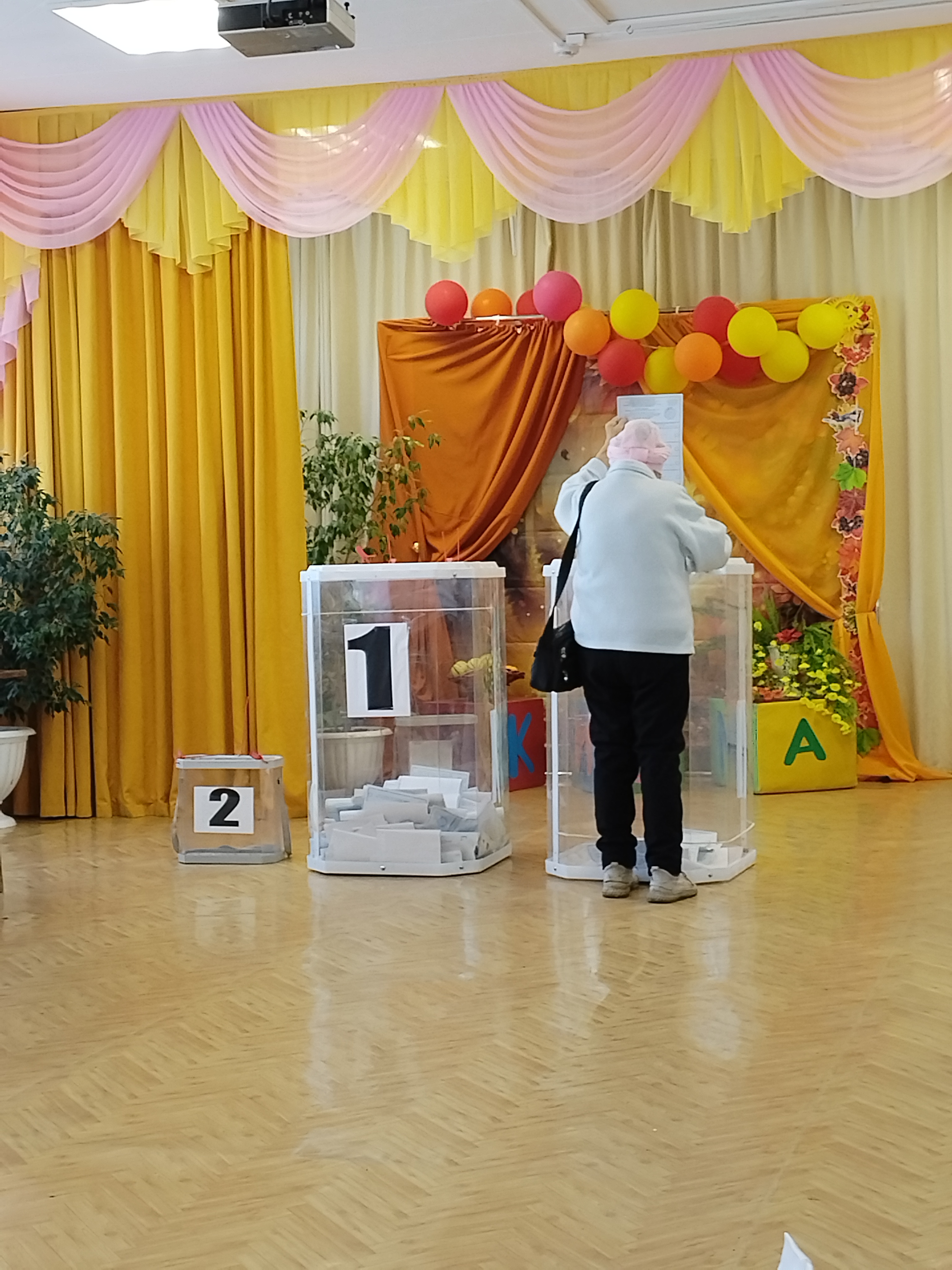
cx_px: 476
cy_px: 635
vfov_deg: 34.9
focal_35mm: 55
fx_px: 2017
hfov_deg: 26.6
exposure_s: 1/25
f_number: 1.8
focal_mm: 4.25
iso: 140
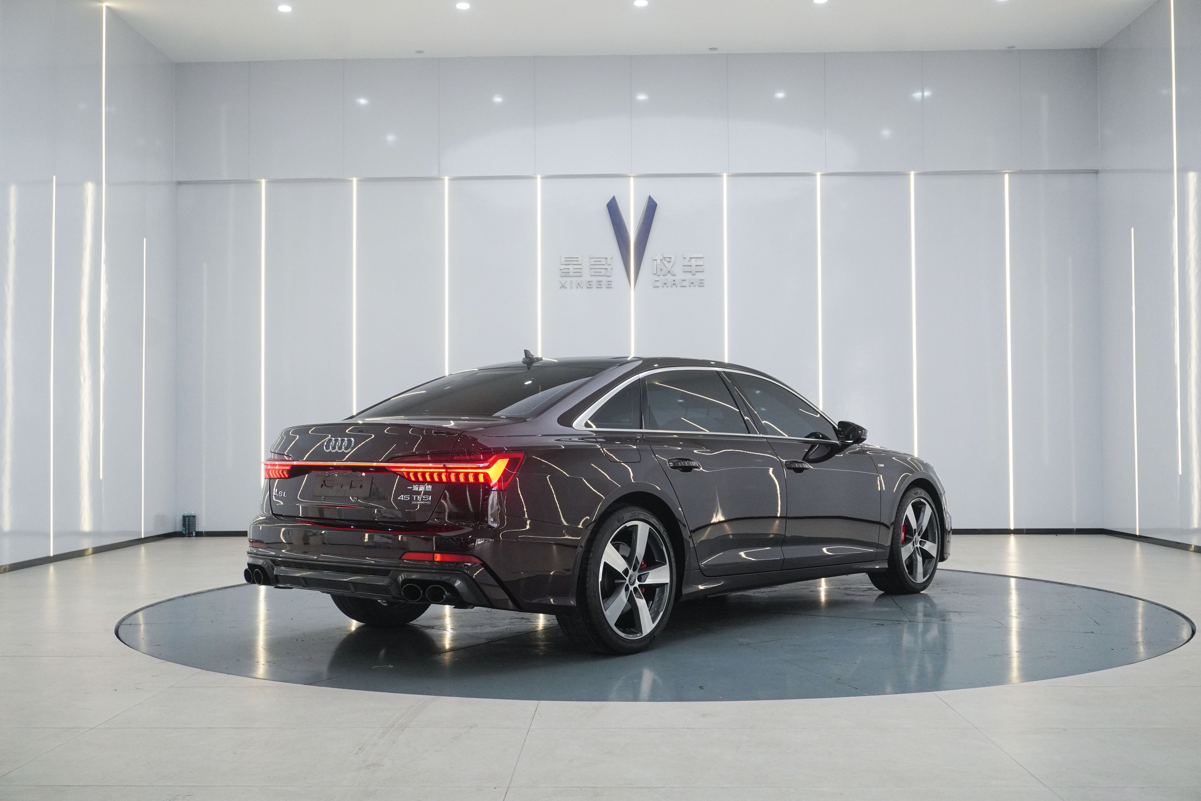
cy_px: 400
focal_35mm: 39
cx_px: 600
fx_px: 1301
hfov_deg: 49.6
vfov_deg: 34.2
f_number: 6.3
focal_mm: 26
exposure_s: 1/100
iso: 1000
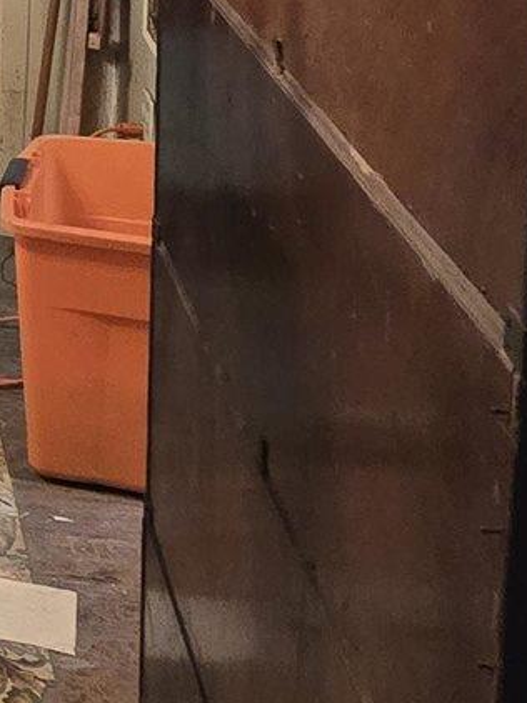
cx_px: -680
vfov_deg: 25.5
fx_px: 1443
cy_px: -67
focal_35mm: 71
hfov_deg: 14.7
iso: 500
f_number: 2.2
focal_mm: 2.2
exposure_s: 1/60
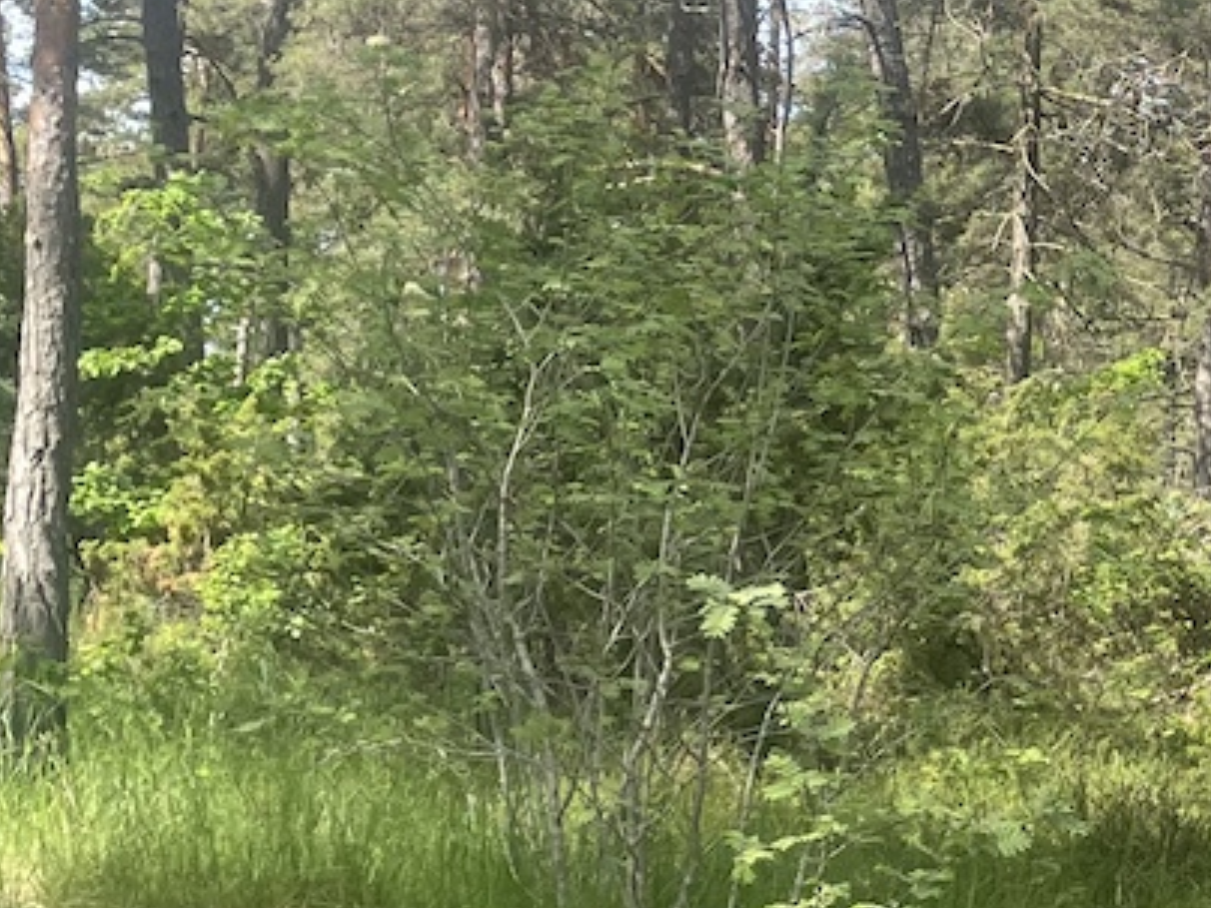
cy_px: 665
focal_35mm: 103
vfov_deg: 14.3
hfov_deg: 17.9
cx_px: 1562
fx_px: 3603
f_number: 1.6
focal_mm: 4.2
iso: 32
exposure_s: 1/1171
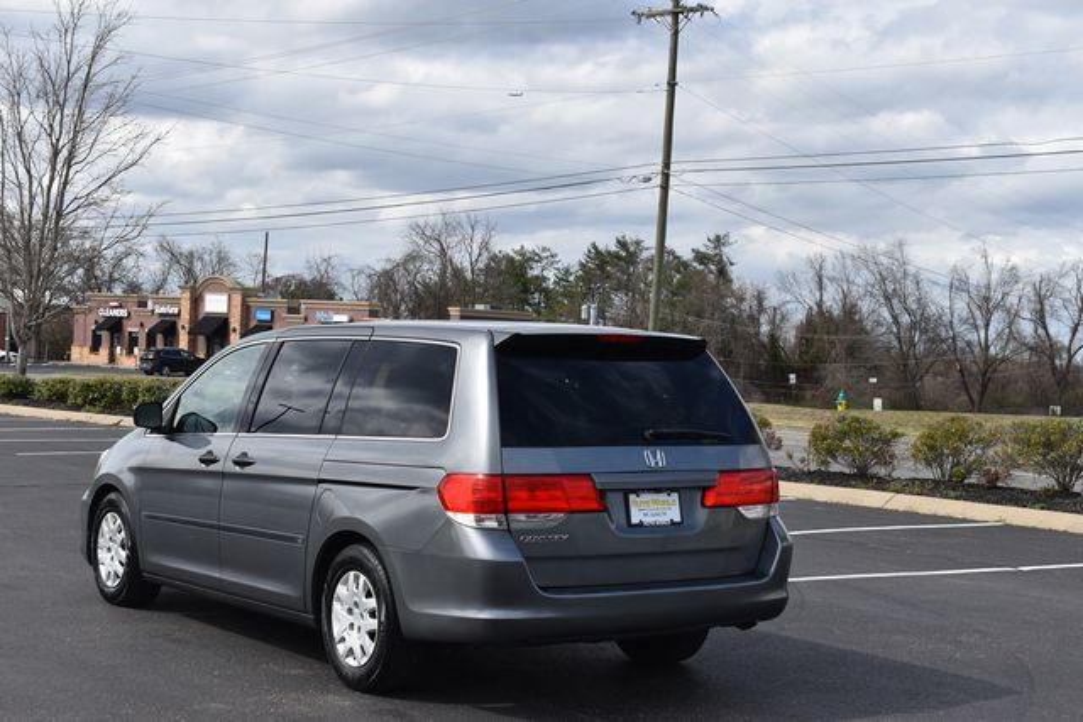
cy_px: 361
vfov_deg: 22.6
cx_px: 542
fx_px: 1805
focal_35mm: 60
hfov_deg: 33.4
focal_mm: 40
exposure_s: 1/250
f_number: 8
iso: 100
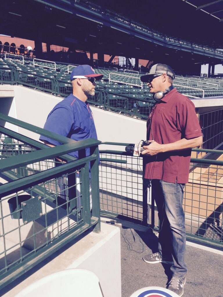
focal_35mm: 29
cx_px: 112
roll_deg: +0.9
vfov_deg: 61.7
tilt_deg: -10.4
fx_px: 249
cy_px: 148
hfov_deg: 48.2
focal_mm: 4.15
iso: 32
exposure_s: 1/2083
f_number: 2.2
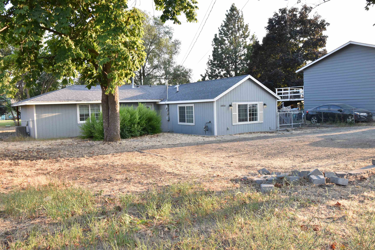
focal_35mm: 30
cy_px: 125
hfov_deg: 61.9
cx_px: 188
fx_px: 312
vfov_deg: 43.6
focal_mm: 20
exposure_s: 1/125
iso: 560
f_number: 8
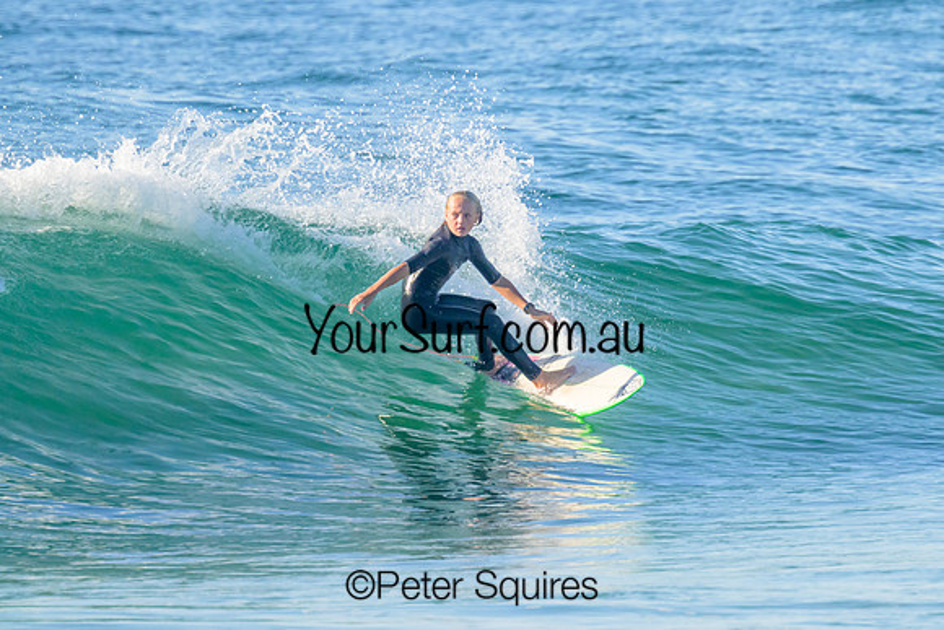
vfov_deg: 1.3
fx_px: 27081
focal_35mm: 1033
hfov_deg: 2.0
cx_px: 609
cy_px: 238
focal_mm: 800
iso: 1800
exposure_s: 1/2000
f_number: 11
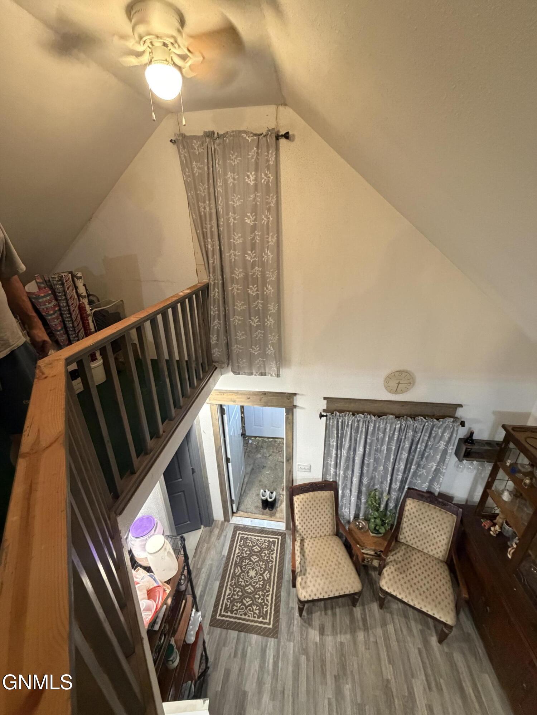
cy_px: 358
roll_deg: +1.0
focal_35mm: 14
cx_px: 268
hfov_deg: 85.7
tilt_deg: -23.6
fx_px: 290
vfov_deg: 102.1
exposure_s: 1/60
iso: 640
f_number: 2.2
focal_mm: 2.22
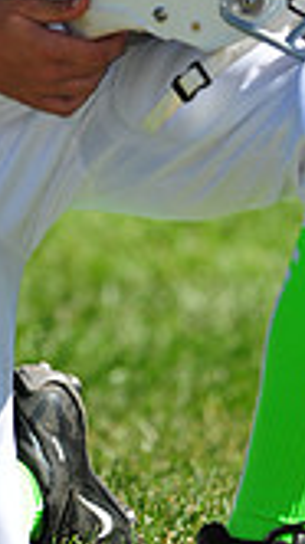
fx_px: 9778
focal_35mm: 678
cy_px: -174
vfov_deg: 3.2
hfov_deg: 1.8
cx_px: -3
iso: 400
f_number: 4.5
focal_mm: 185
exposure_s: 1/2500
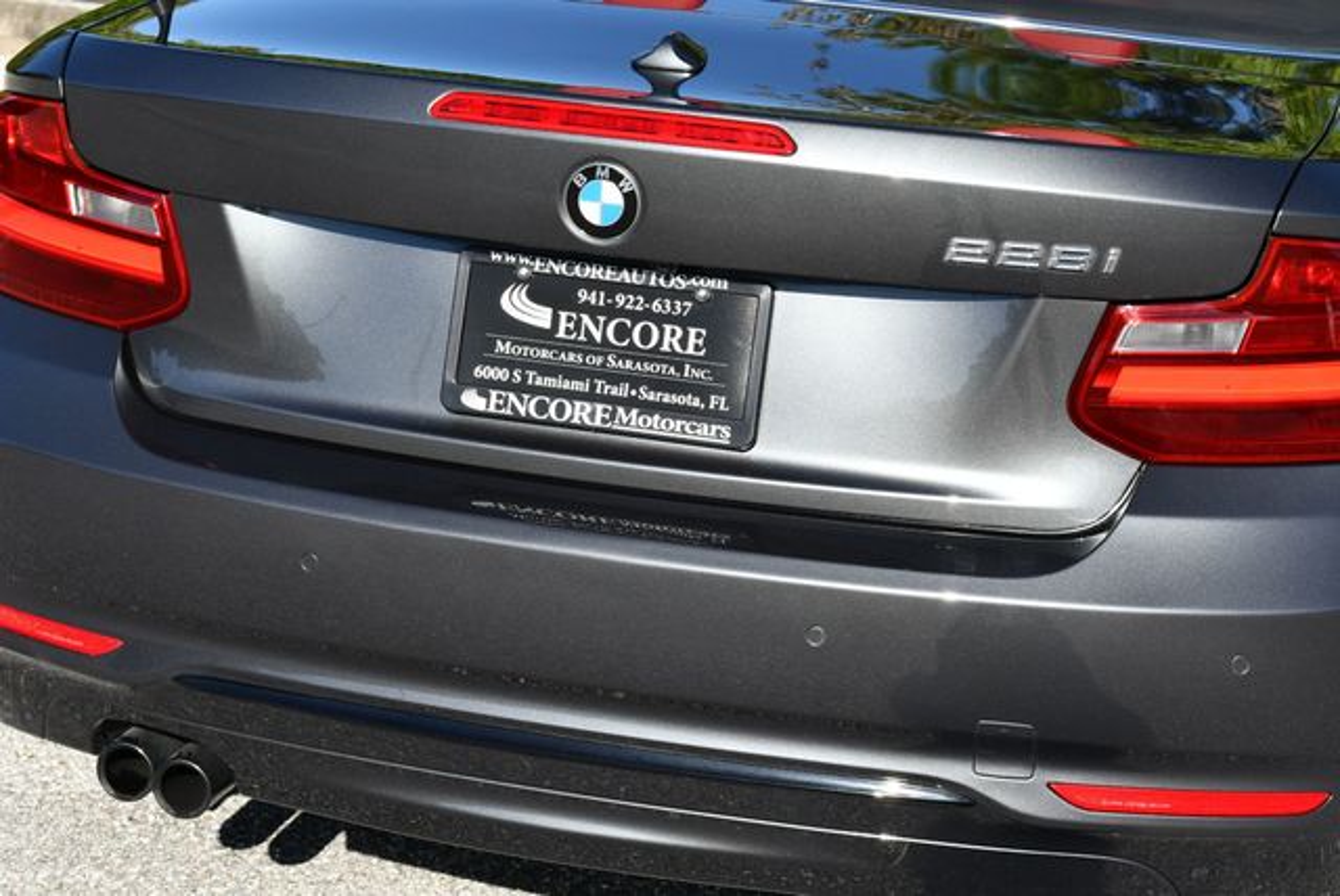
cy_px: 448
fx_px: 3427
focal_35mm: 92
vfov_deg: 14.9
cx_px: 670
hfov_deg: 22.1
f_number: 8
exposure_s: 1/250
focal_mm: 46
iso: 140
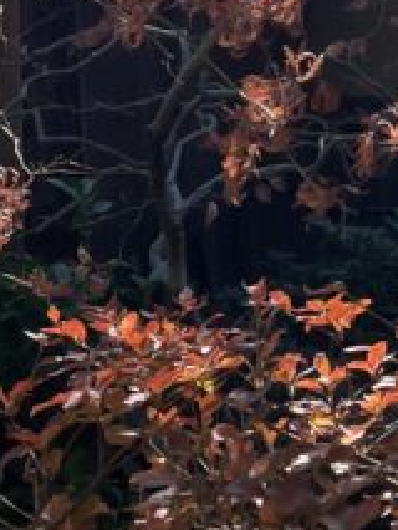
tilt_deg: +17.1
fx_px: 1914
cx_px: 72
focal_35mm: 125
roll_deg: +4.1
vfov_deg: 13.4
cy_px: -552
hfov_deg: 11.8
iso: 32
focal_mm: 4.2
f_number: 1.6
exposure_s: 1/1092
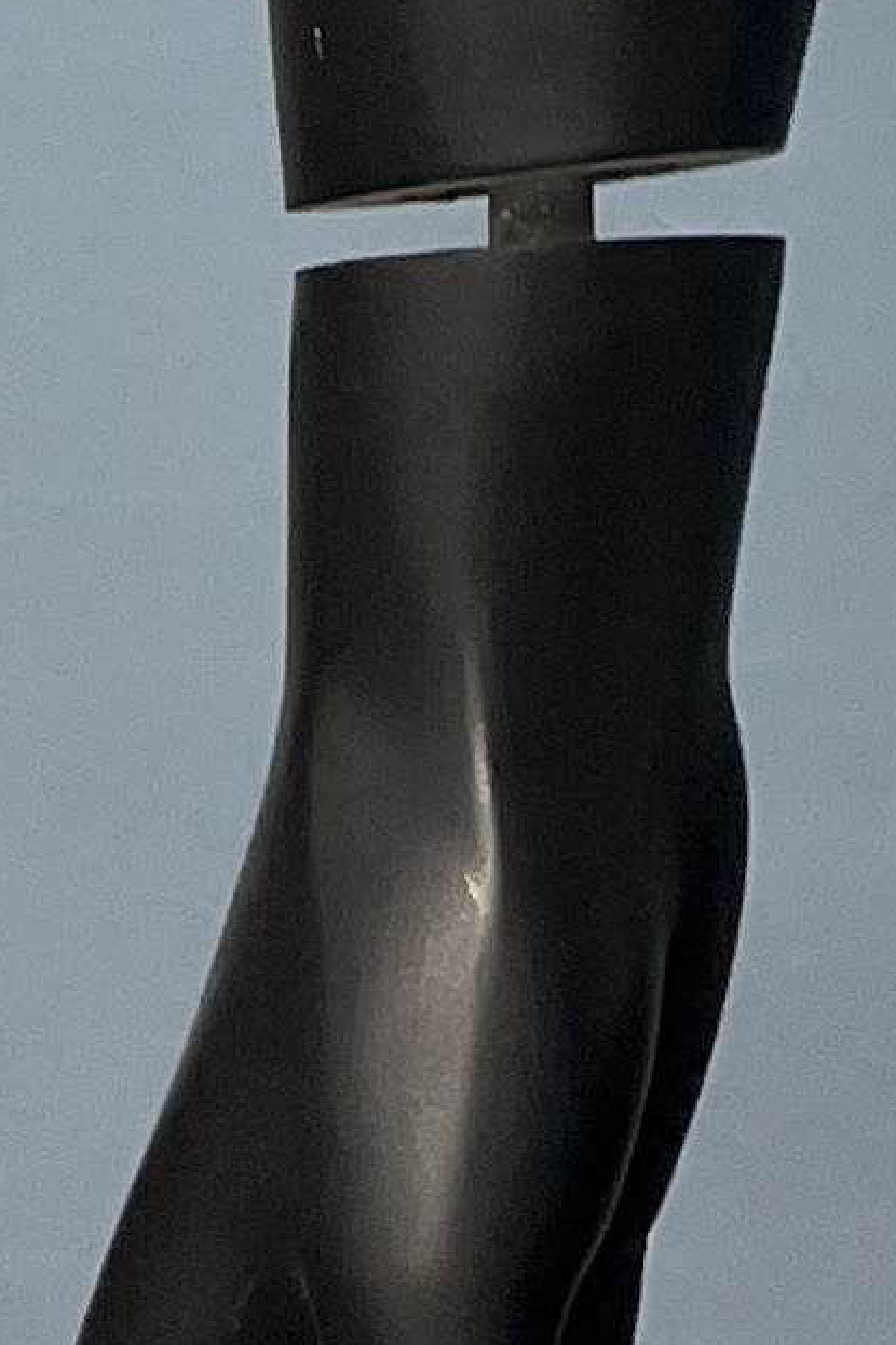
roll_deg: +0.3
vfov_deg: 9.5
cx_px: 2876
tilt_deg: -6.6
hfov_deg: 6.9
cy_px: -2550
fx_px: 6536
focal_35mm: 175
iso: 125
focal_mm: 5.1
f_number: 1.6
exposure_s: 1/121
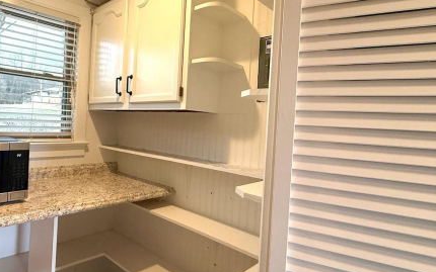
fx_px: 273
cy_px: 123
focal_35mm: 23
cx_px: 117
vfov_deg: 52.9
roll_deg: -2.5
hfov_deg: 72.6
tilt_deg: -0.8
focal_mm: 2.22
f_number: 2.2
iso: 250
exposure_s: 1/120
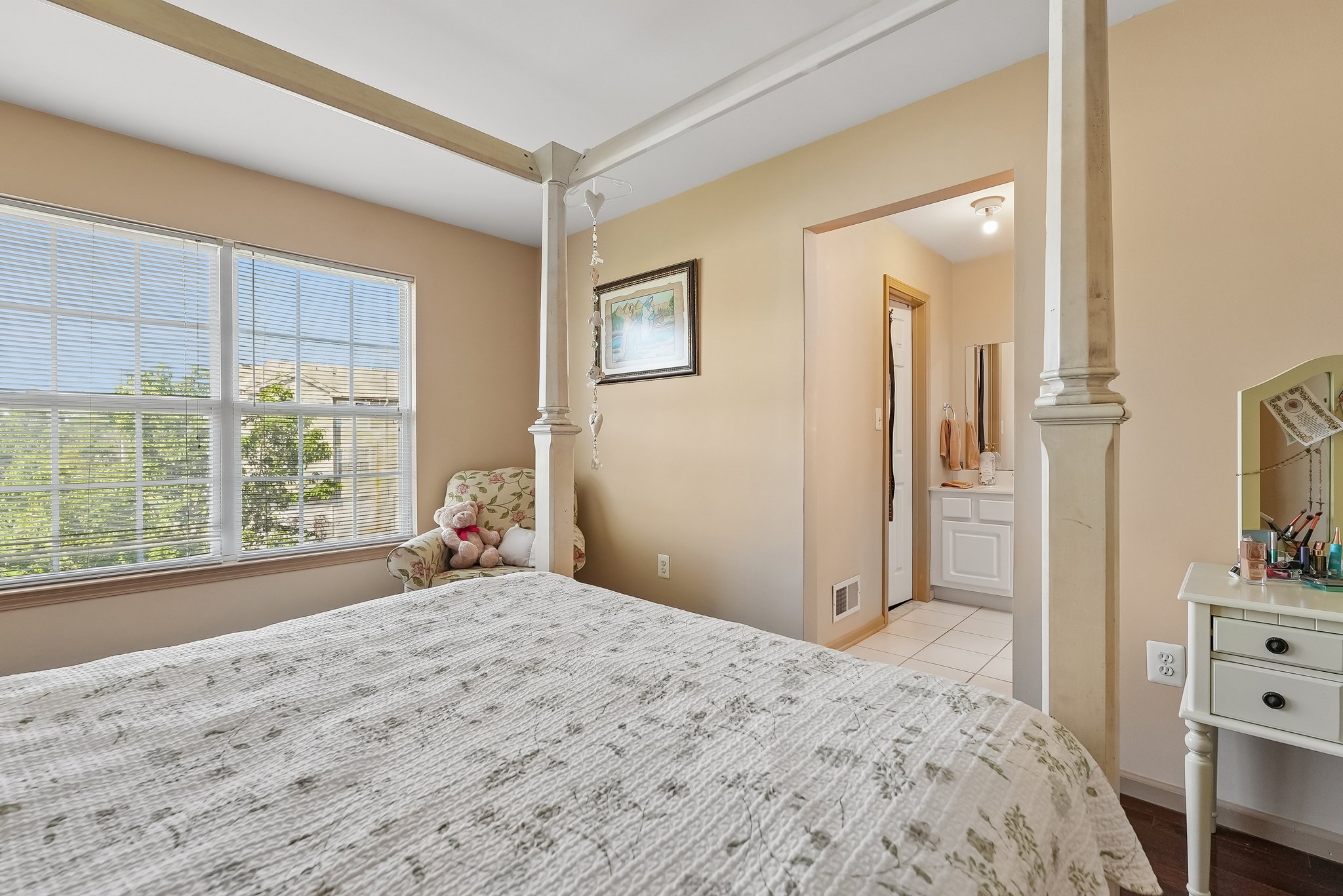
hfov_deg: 97.1
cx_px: 672
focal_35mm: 16
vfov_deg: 74.1
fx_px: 593
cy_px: 448
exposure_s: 1/60
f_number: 7.1
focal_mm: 15.9
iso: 800
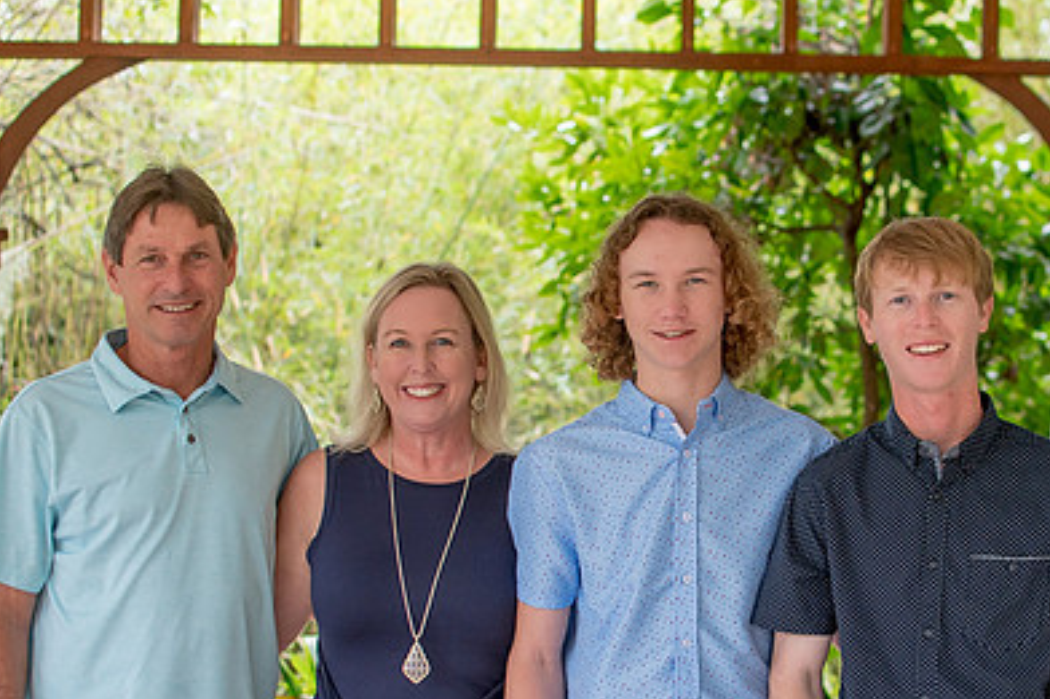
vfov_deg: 17.6
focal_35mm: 77
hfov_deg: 26.3
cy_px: 494
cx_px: 648
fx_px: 2245
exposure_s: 1/250
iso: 400
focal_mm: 35
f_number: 2.8
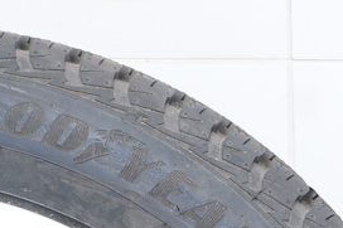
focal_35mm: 325
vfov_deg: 4.1
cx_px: 485
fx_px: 3095
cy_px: 532
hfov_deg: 6.3
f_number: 5.6
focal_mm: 46
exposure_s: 1/125
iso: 250
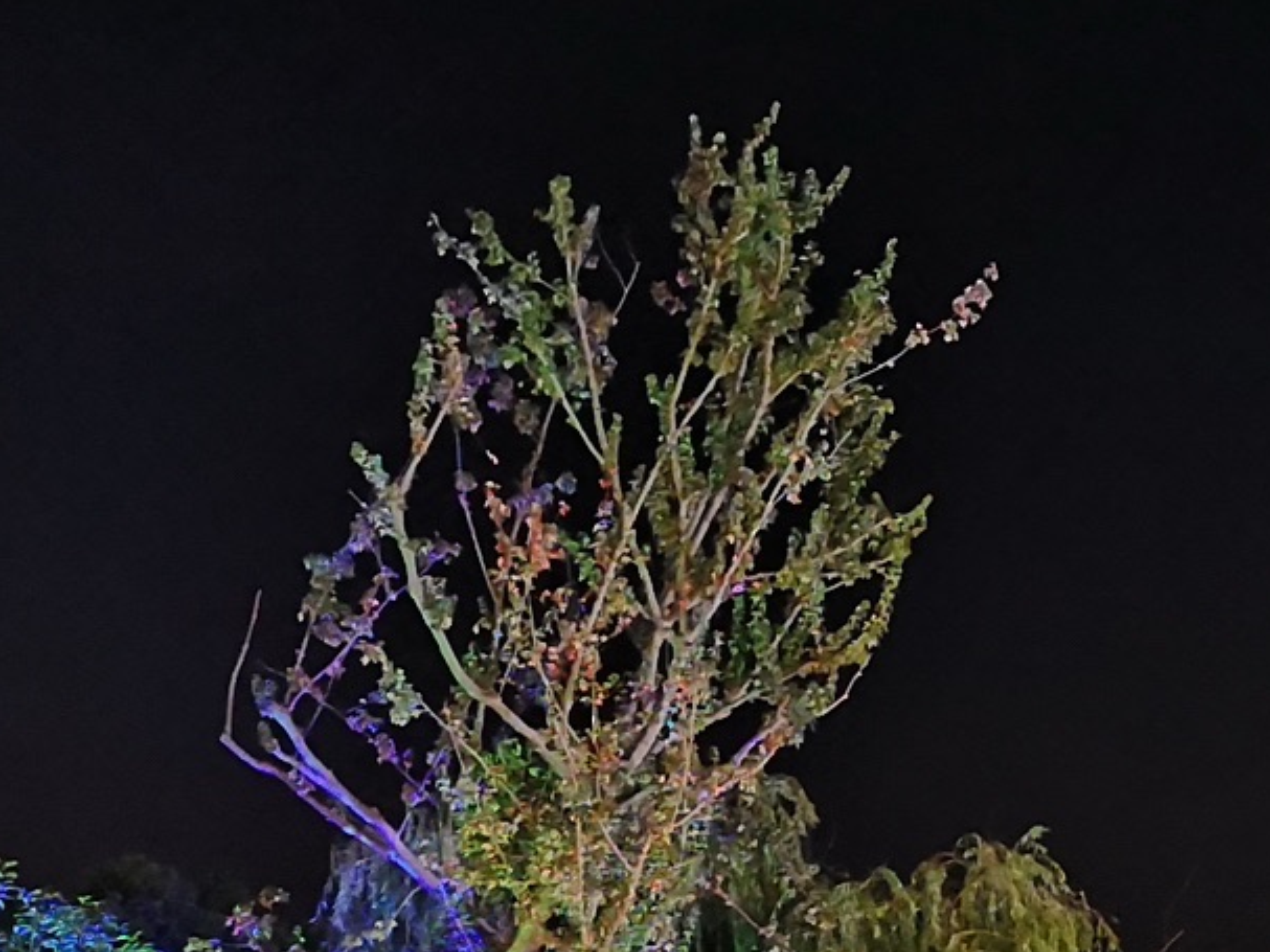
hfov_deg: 21.0
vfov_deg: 15.8
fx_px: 3265
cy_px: 1199
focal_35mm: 89
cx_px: 1383
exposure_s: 1/17
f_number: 1.8
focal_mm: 3.95
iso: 640
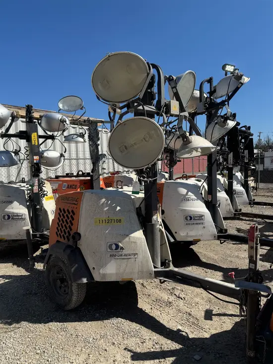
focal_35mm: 24
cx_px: 136
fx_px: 252
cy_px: 182
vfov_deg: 71.6
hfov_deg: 56.8
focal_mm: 6.76
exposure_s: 1/5348
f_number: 1.78
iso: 80
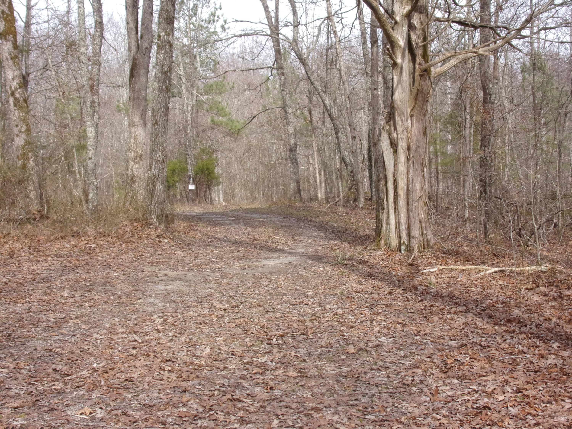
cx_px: 286
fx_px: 760
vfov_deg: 31.5
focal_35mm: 46
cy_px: 214
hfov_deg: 41.2
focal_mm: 8.3
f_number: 4.1
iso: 80
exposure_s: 1/240
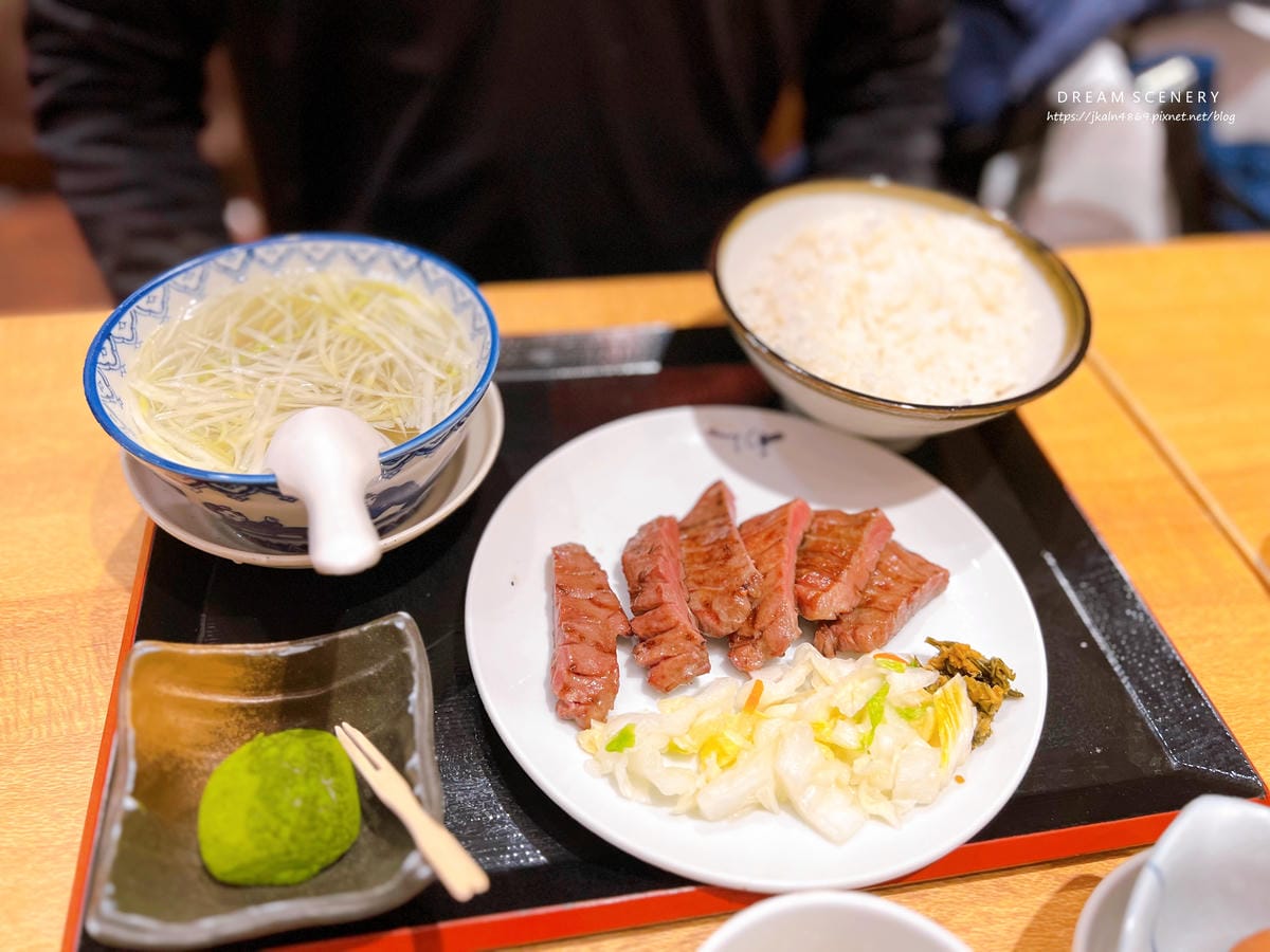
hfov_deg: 67.3
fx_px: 954
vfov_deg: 53.1
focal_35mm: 26
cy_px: 476
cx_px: 635
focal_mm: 5.7
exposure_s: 1/100
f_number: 1.5
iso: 100
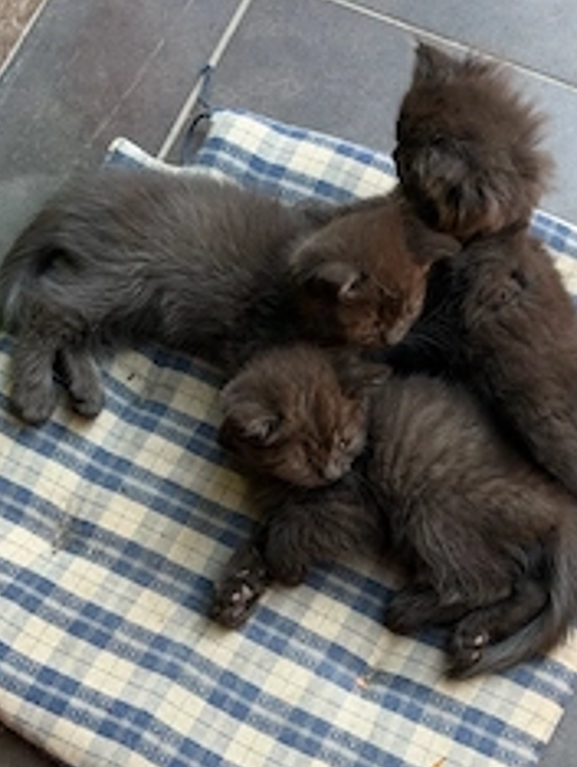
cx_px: 321
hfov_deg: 18.0
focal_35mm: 82
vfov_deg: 23.8
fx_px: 1819
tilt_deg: -68.4
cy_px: 410
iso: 100
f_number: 1.78
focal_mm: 6.76
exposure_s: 1/70
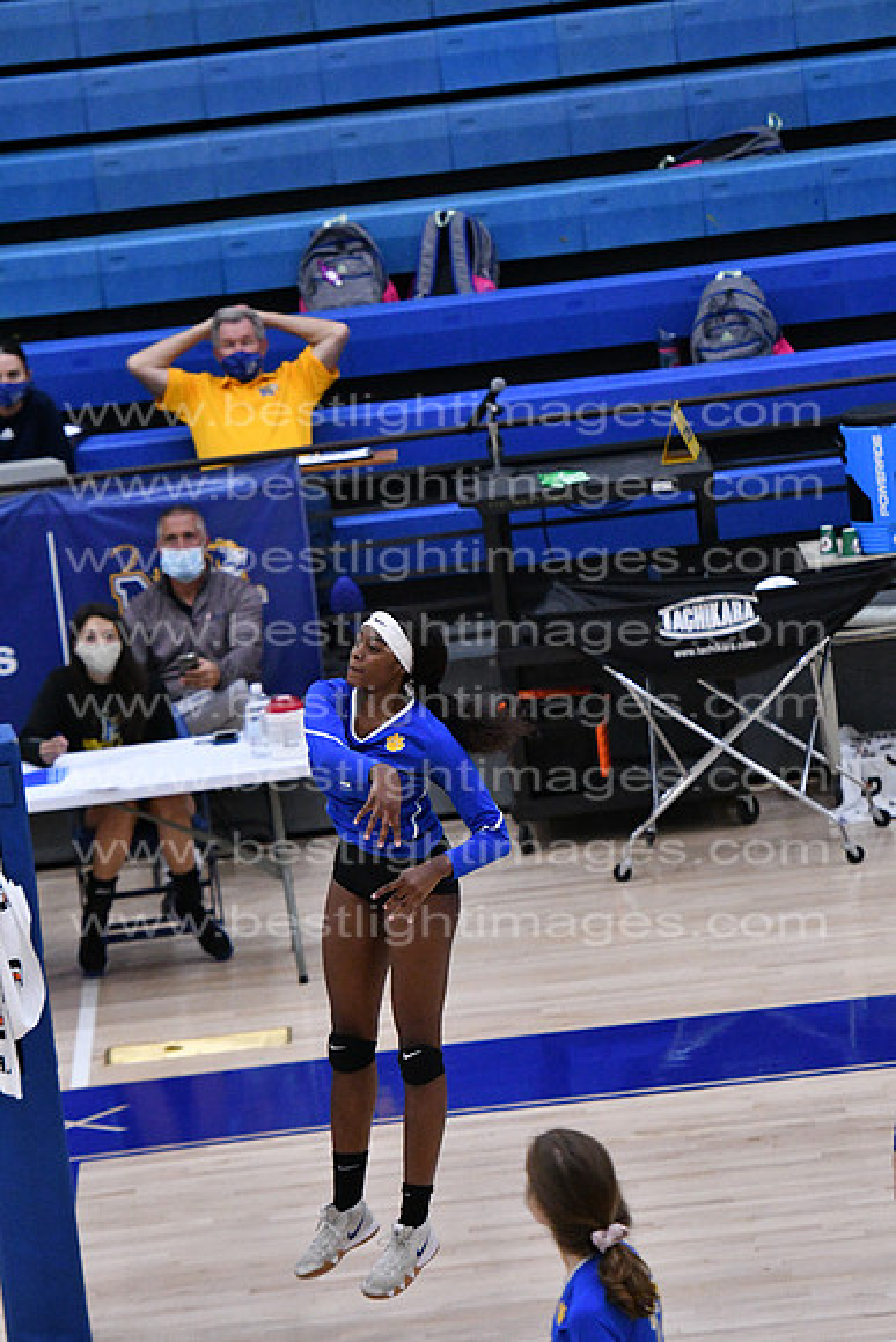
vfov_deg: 9.5
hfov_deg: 6.3
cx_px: 448
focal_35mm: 218
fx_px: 8115
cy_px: 671
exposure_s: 1/1250
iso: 6400
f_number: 3.2
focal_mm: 145
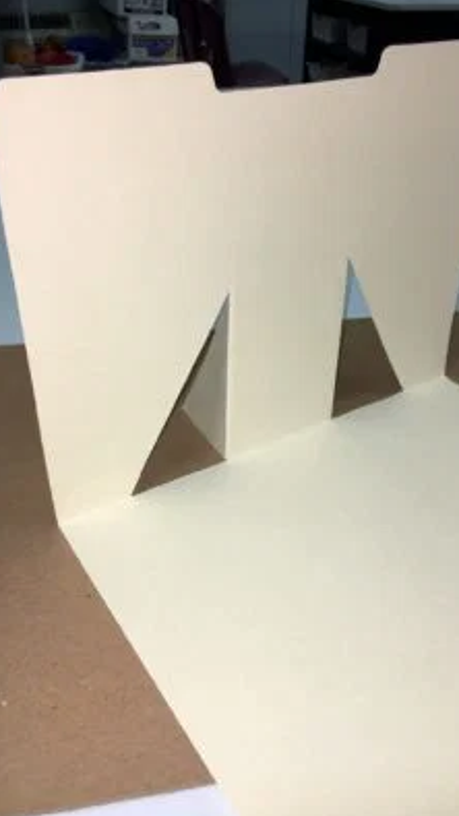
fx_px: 693
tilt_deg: -33.9
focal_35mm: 32
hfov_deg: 36.6
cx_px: 252
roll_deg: -2.1
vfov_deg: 61.0
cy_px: 409
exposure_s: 1/61
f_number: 2.2
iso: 25
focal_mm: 4.15
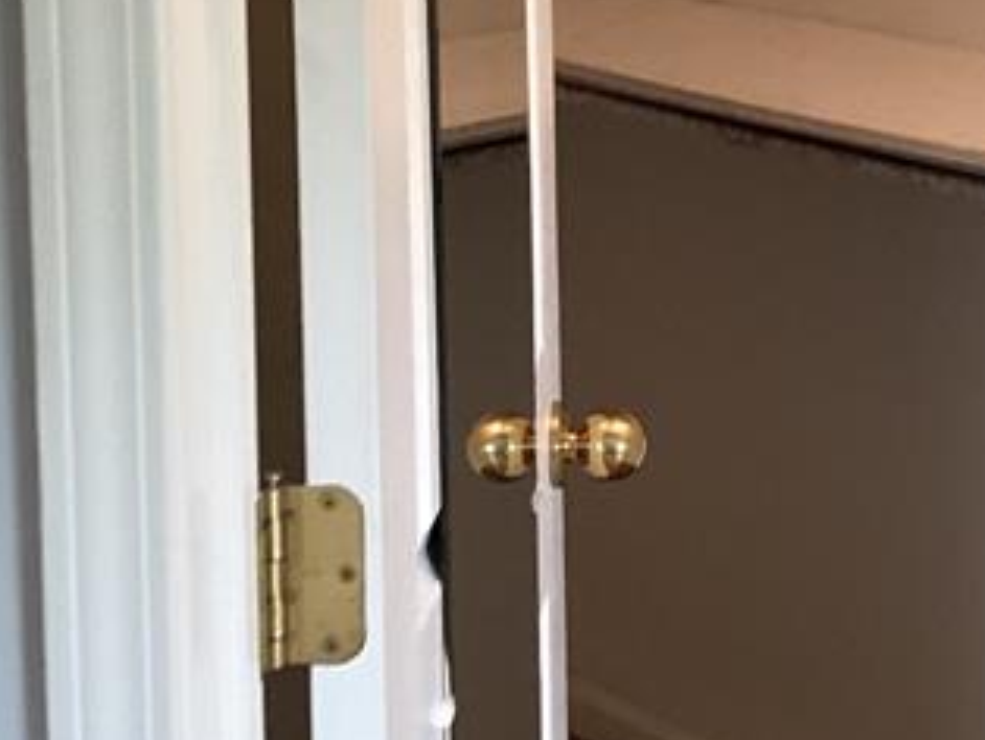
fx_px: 2876
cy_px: -122
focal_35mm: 101
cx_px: 881
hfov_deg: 19.1
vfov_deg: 14.3
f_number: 2.4
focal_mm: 3.3
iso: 200
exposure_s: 1/60
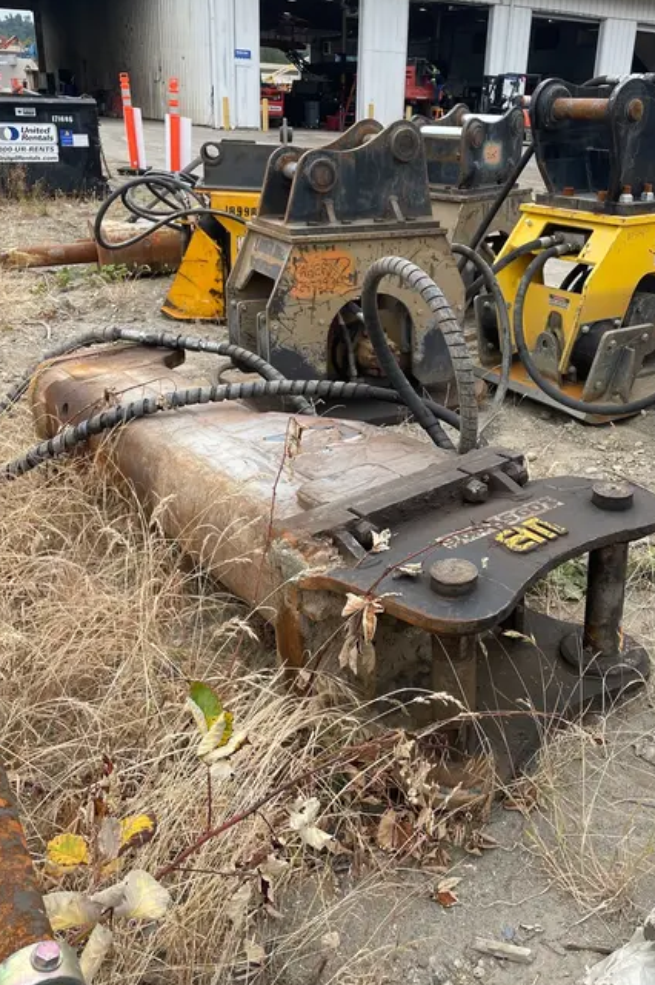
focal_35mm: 31
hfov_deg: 42.2
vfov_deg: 60.3
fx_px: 847
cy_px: 464
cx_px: 375
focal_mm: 4.2
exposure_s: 1/1135
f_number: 1.6
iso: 50
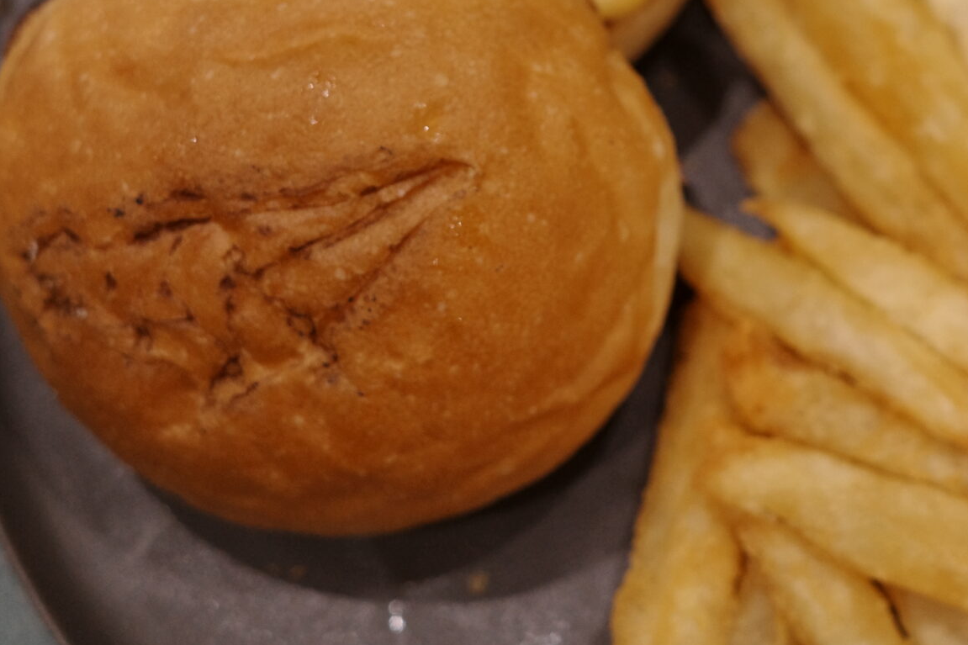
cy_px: 150
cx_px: 671
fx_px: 2393
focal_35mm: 89
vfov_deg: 15.3
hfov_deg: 22.7
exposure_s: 1/60
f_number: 2.8
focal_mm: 26
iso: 640
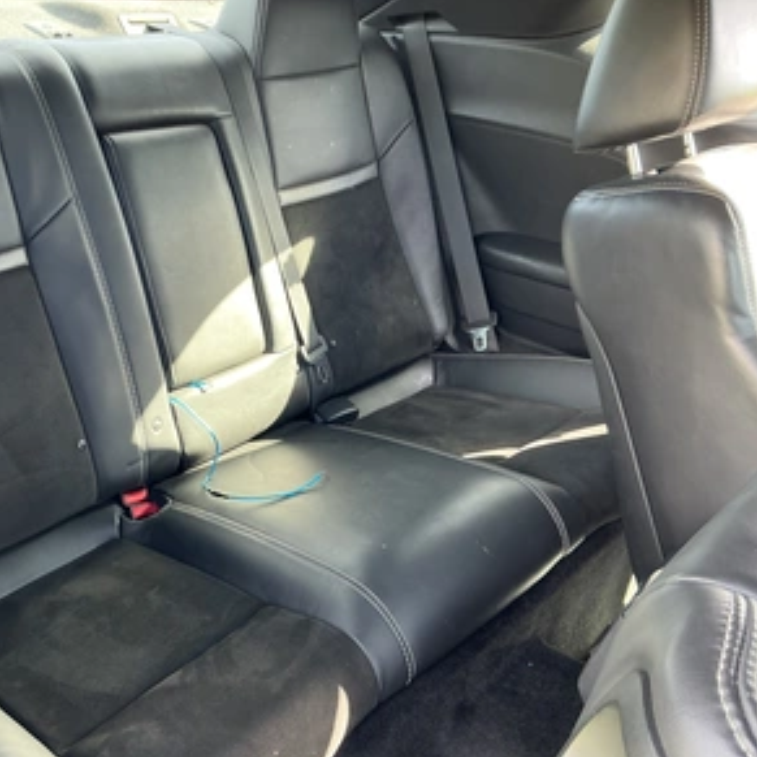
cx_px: 247
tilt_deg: -26.9
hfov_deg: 47.6
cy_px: 382
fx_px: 841
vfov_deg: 48.4
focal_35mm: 34
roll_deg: -3.4
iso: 64
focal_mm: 3
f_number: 1.8
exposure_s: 1/63
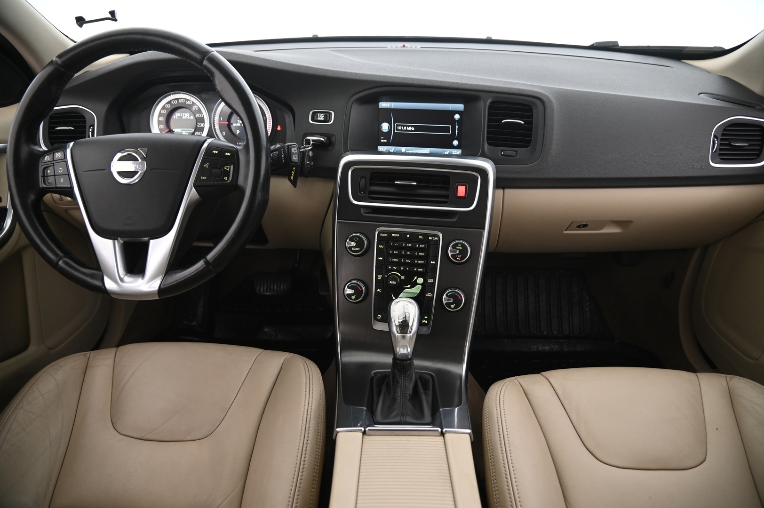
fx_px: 509
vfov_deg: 53.1
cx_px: 382
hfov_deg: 73.8
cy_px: 254
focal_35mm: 24
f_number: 4
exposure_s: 1/15
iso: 2000
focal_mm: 24
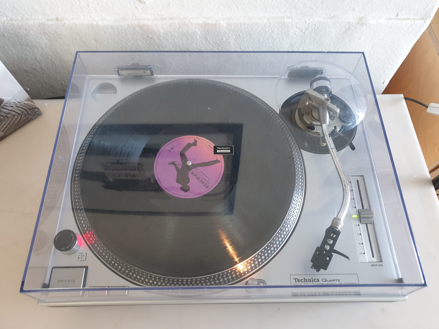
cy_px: 164
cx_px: 220
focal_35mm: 26
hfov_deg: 67.3
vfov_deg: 53.1
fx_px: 330
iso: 200
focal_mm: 4.3
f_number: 1.5
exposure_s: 1/50
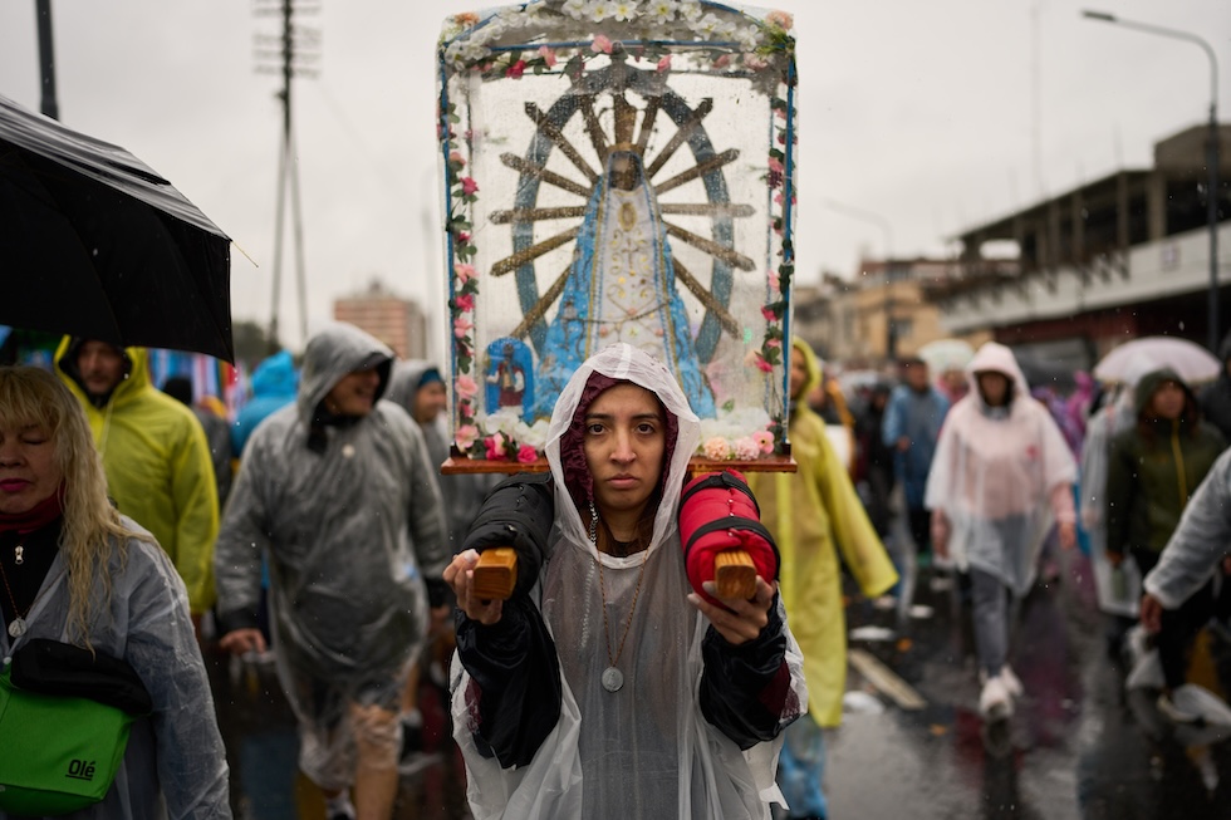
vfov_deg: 37.8
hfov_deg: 54.4
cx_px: 616
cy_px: 410
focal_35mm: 35
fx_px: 1197
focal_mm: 35
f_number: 1.4
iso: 200
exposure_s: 1/2500
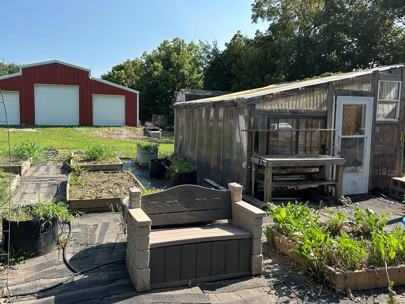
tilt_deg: -4.7
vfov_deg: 51.3
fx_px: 316
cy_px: 142
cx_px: 182
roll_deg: -1.5
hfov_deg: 65.2
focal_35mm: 27
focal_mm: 6.86
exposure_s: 1/2110
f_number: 1.78
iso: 80
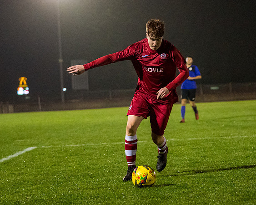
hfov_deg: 14.0
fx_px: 1044
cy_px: 107
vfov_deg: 11.2
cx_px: 166
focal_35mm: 138
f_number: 2.8
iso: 6400
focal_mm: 70
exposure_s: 1/1000
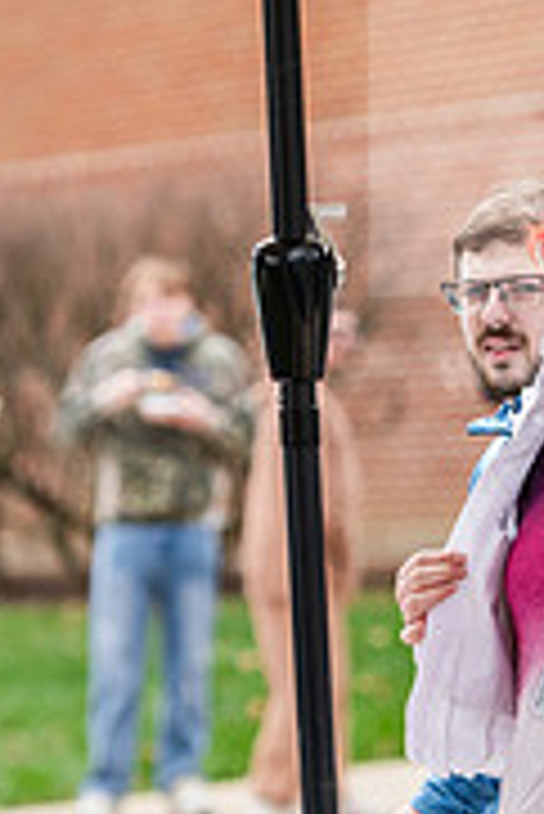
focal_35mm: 359
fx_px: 8121
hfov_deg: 3.8
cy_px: 465
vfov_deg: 5.7
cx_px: 234
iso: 160
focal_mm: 112
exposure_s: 1/1000
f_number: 3.2
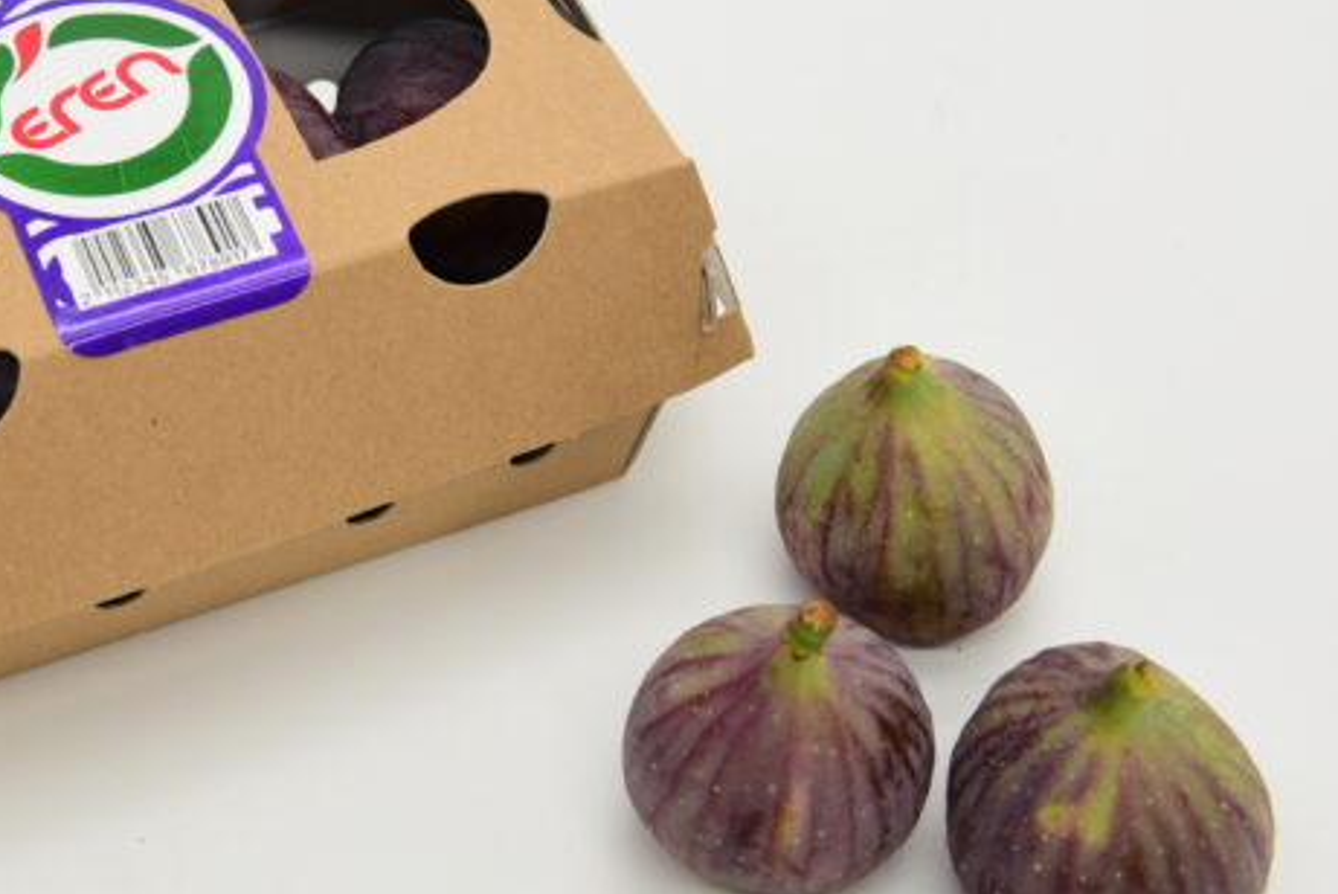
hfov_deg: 28.6
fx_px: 2603
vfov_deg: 19.5
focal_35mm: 70
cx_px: 447
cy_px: 390
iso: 500
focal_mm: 42
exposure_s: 1/160
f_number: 8
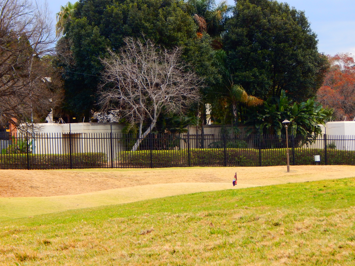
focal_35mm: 122
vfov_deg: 12.1
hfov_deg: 16.1
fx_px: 1251
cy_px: 136
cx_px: 194
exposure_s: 1/160
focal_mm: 18.7
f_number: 4.5
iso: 125
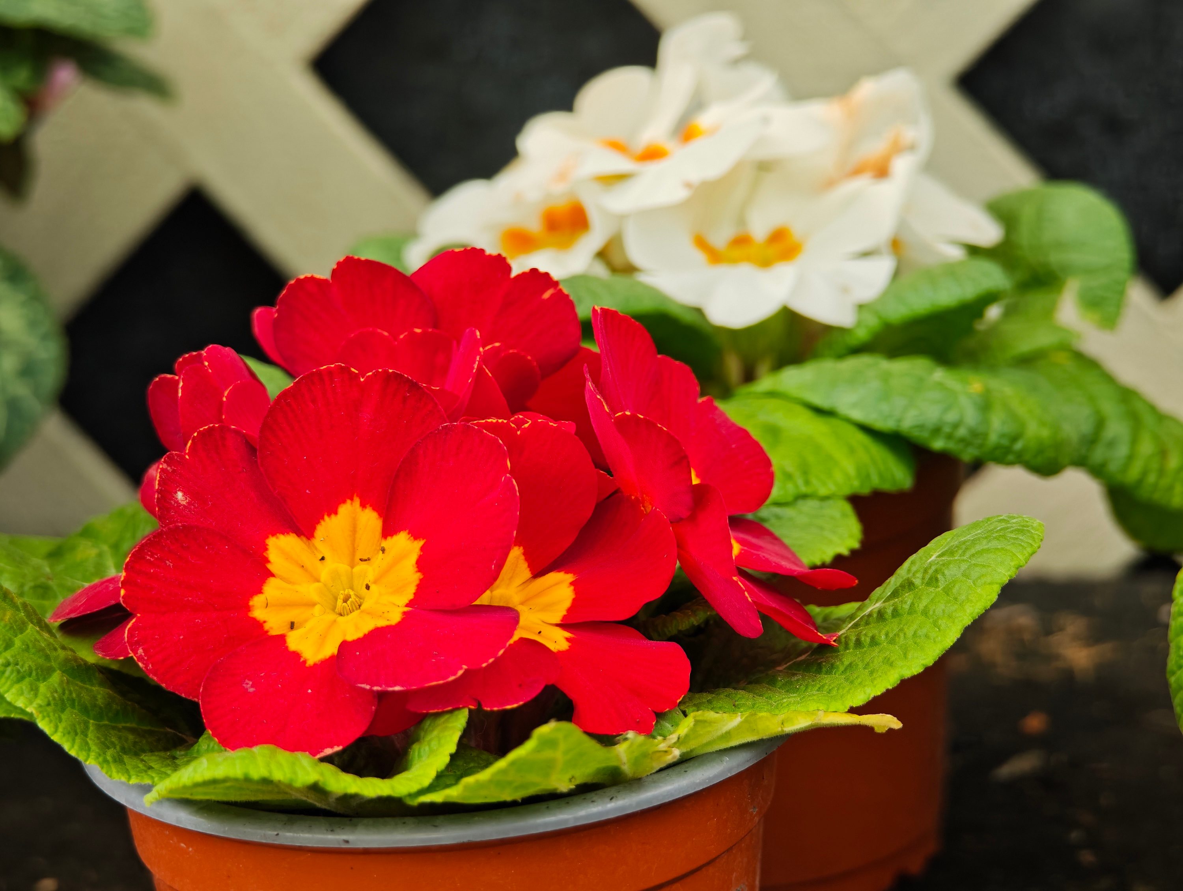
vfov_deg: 14.8
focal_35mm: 100
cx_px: 592
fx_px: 3422
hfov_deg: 19.6
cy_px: 446
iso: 640
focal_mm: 25.1
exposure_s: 1/100
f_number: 2.6
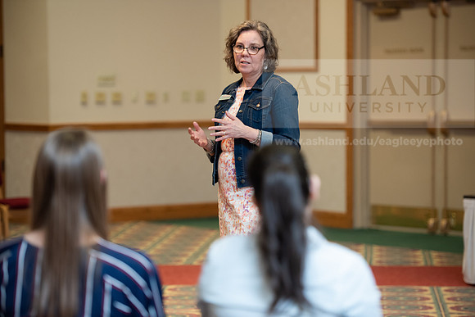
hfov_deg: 15.2
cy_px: 158
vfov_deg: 10.2
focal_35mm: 135
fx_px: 1782
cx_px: 238
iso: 2000
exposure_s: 1/200
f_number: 3.2
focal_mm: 135
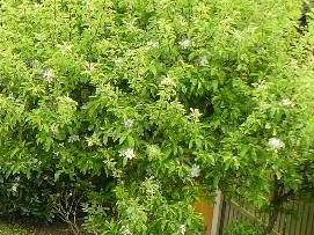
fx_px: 1233
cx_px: -204
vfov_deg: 10.8
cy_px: 252
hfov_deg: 13.4
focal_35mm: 136
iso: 100
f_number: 4
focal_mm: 6
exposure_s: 1/100
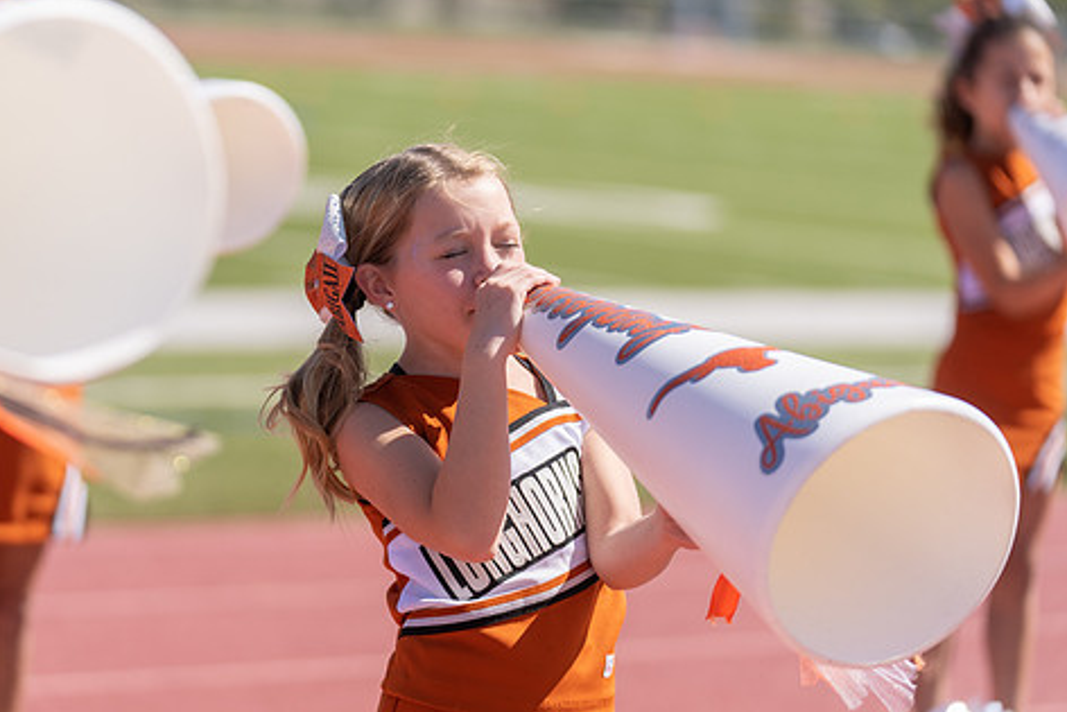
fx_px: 4625
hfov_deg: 13.2
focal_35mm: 156
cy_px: 374
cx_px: 439
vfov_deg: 8.8
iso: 100
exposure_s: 1/2000
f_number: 2.8
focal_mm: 127
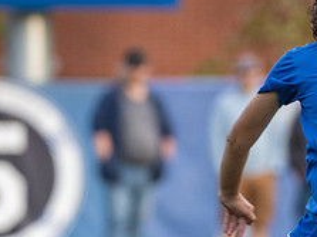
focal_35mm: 1038
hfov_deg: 1.9
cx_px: 377
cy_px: 141
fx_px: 9500
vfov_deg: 1.4
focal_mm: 250
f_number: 4
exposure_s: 1/1000
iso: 1250
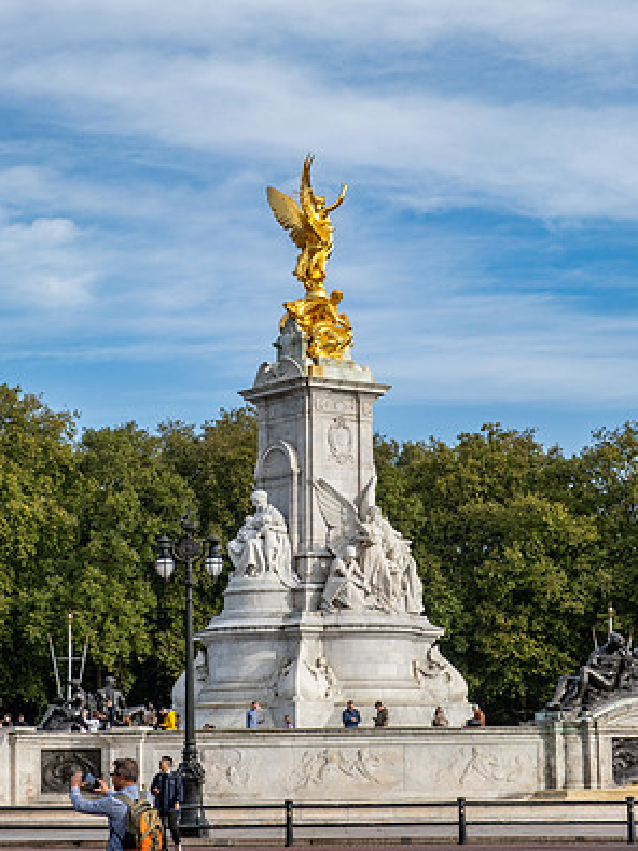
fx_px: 2237
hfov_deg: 16.2
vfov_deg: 21.5
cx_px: 321
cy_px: 390
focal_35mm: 91
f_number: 5.6
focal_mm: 55
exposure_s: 1/950
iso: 160
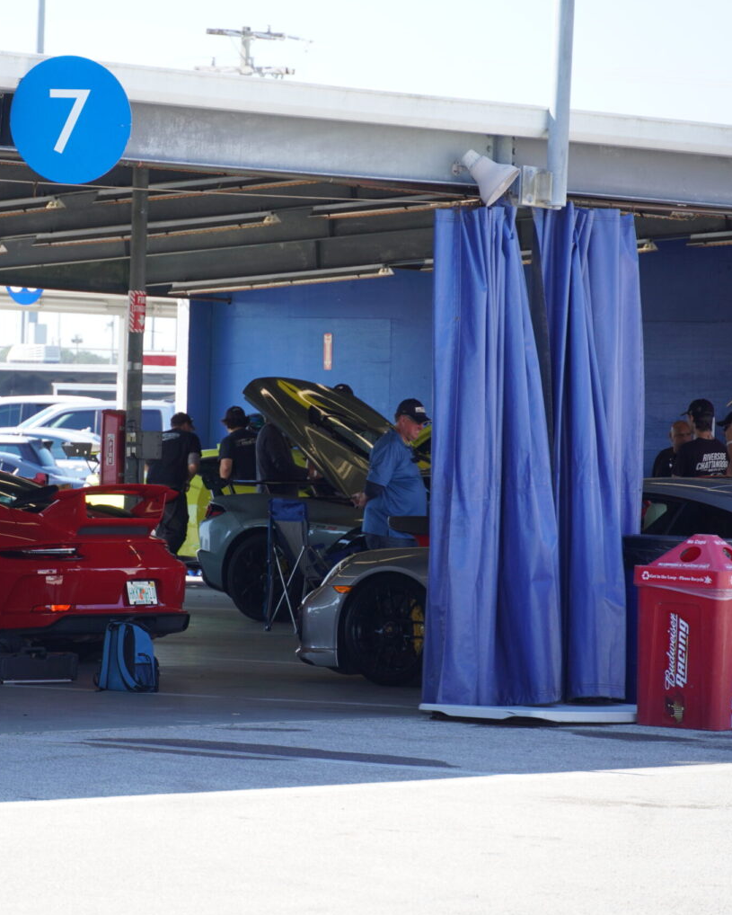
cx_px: 101
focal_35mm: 219
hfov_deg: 7.1
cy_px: 458
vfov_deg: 8.8
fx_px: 5920
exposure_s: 1/160
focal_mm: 103
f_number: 5.6
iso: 125
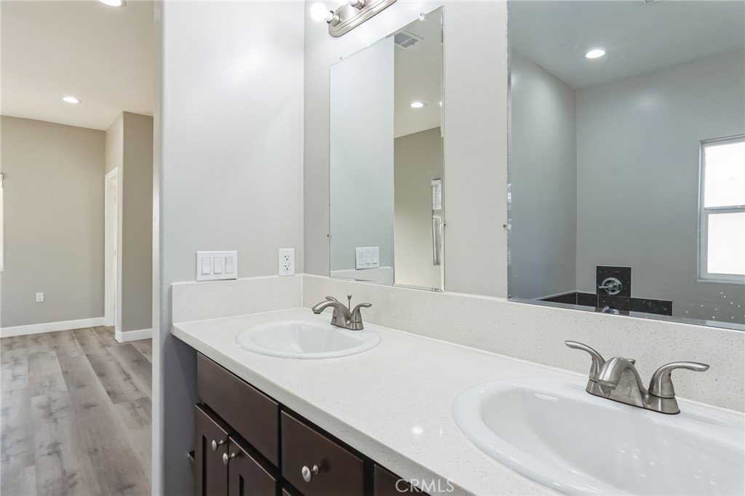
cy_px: 248
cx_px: 372
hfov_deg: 90.0
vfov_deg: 67.3
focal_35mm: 18
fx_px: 372
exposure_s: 1/50
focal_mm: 12
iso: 400
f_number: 9
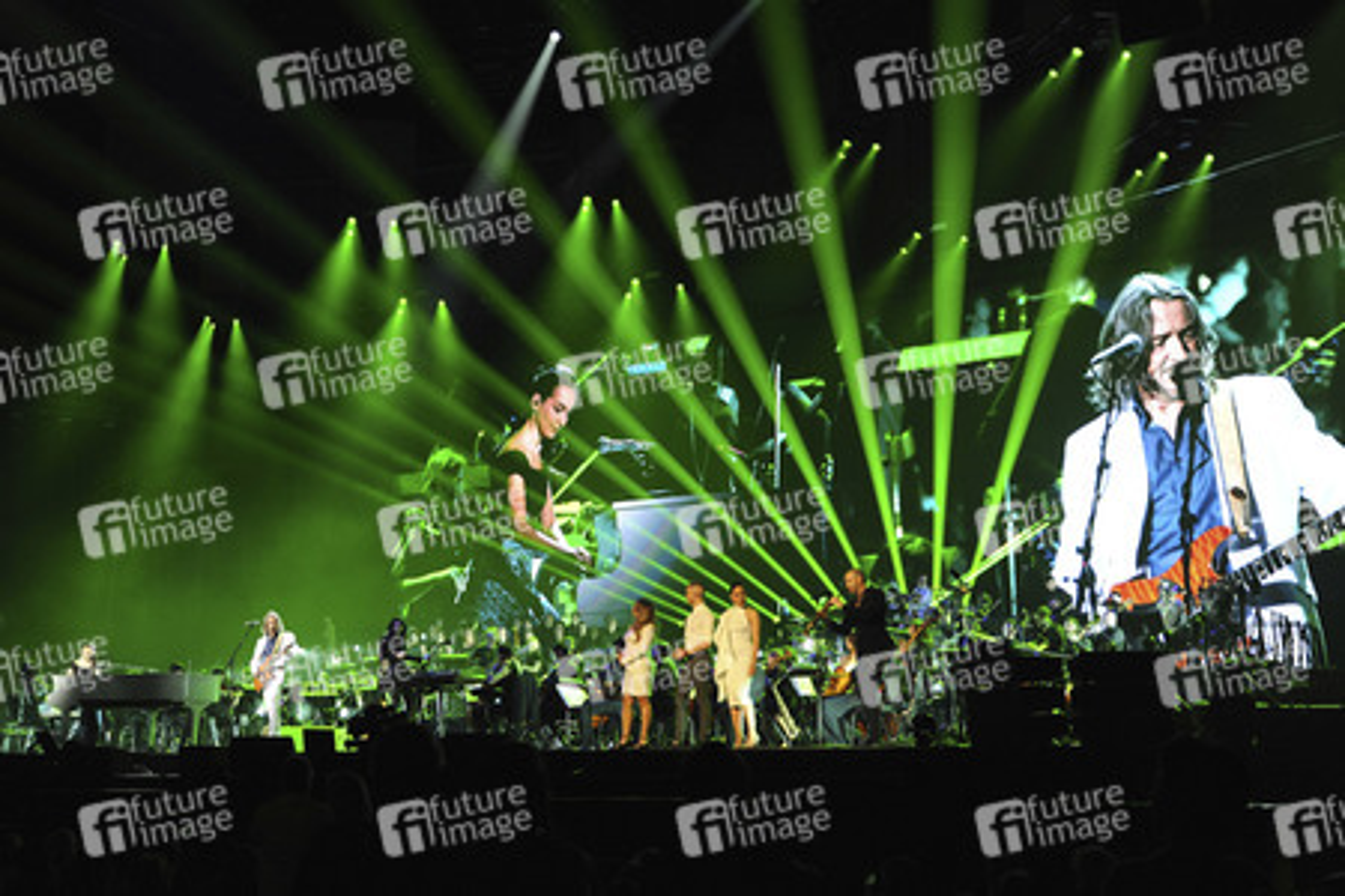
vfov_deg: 33.4
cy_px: 448
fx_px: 1494
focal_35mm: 40
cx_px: 672
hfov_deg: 48.5
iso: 1600
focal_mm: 40
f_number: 3.2
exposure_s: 1/160
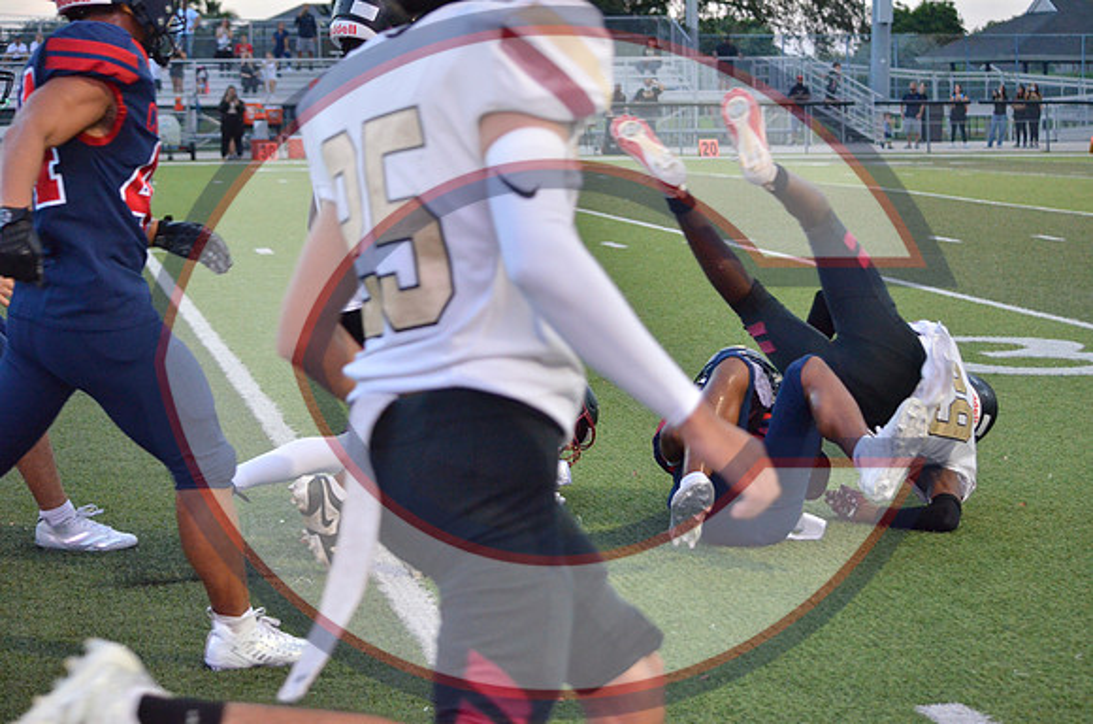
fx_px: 2499
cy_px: 362
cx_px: 546
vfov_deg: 16.5
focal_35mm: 82
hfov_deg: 24.7
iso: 2500
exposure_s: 1/500
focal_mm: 55
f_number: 4.5
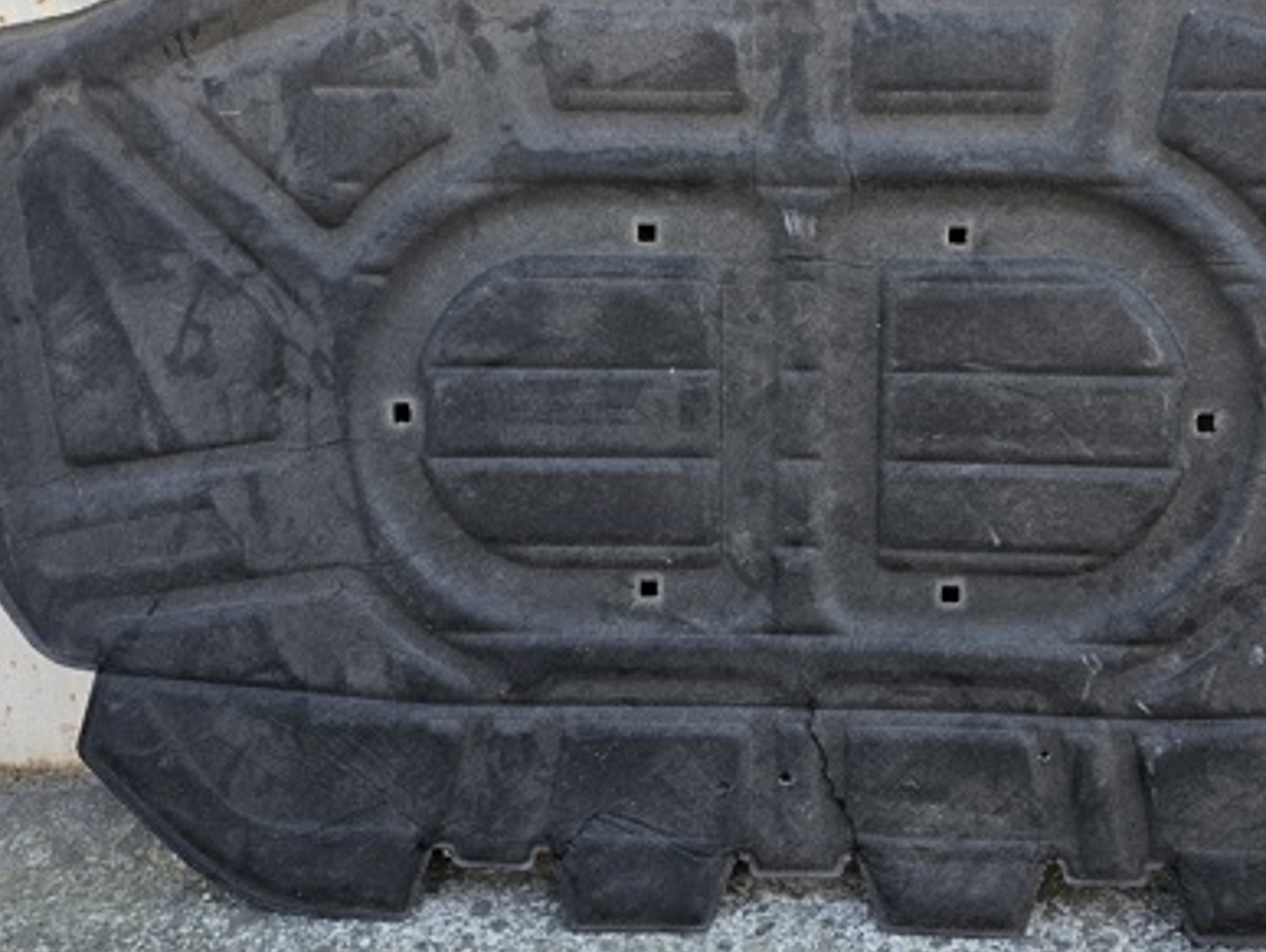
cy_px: 399
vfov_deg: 37.7
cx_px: 798
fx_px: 1391
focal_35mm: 38
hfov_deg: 48.4
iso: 40
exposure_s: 1/180
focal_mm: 6.3
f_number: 1.7
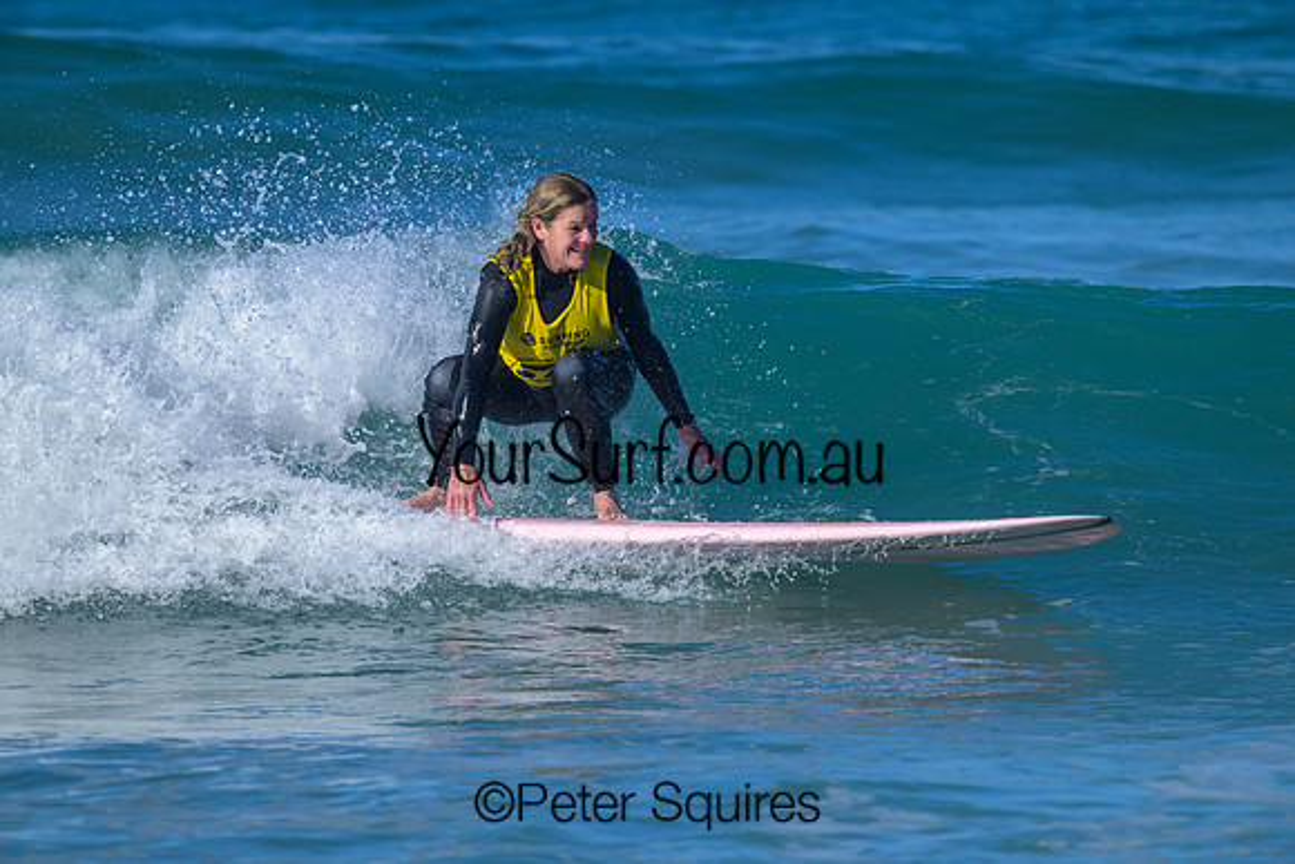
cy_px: 432
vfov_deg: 1.2
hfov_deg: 1.8
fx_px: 40296
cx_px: 648
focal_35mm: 1120
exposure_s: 1/2000
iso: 560
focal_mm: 1120
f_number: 9
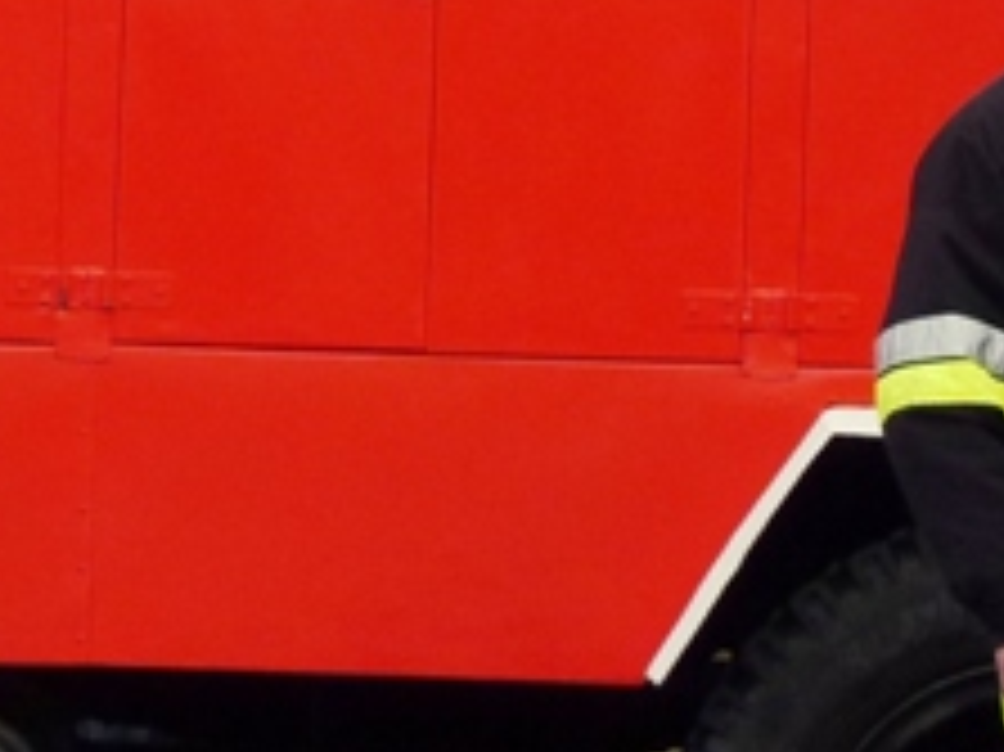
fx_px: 13016
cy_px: -104
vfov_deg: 3.3
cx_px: 581
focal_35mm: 449
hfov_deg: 4.4
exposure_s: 1/500
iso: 200
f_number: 3.6
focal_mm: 22.3
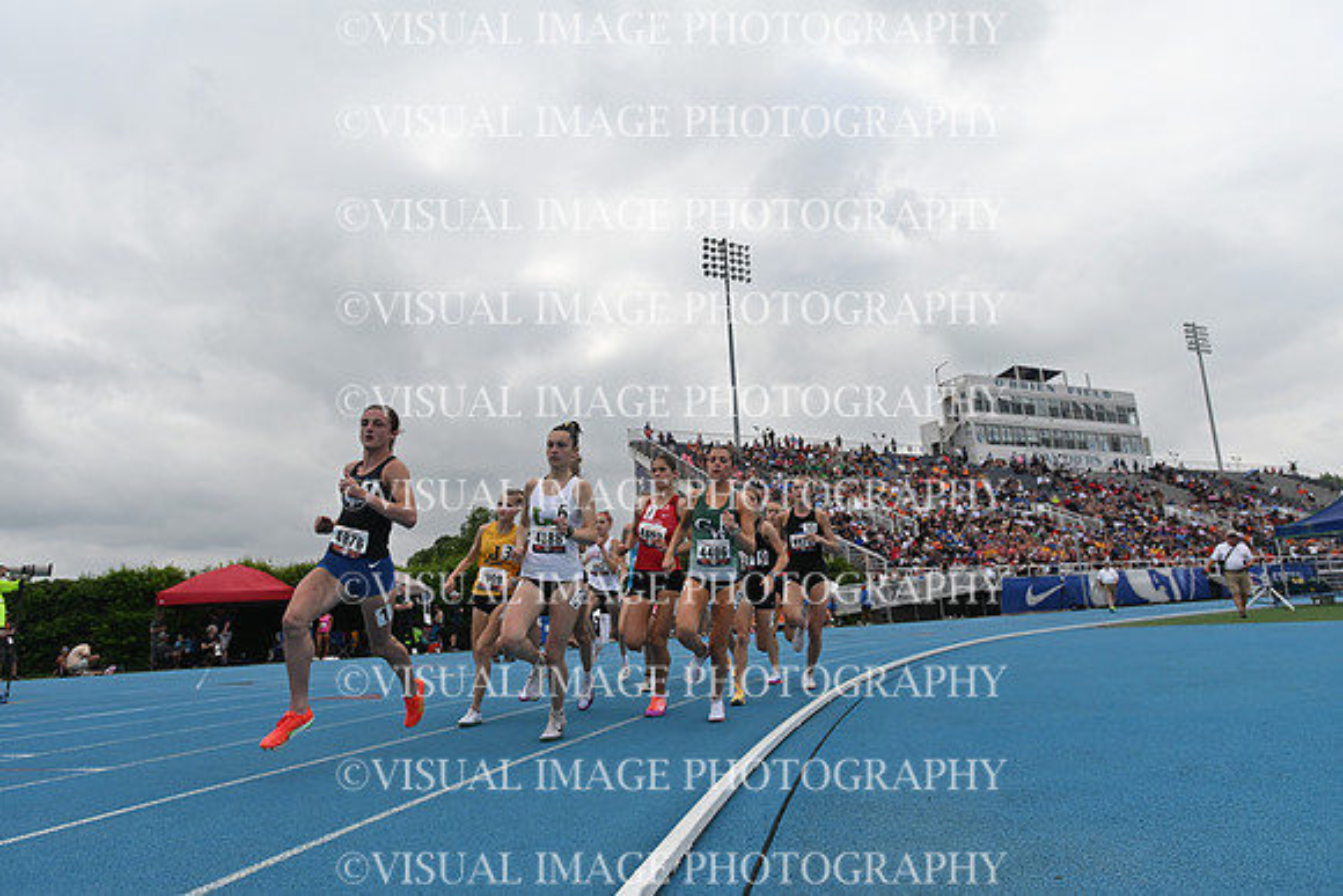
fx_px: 821
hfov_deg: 78.6
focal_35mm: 22
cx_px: 672
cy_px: 448
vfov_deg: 57.3
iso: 320
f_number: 5.6
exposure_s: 1/2000
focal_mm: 22
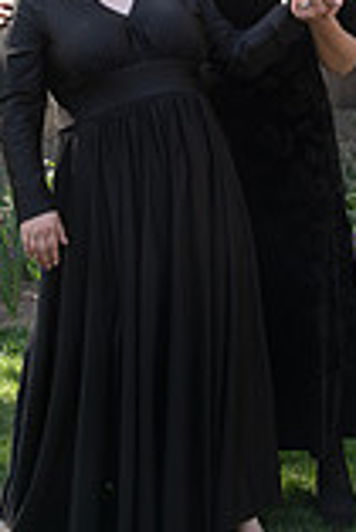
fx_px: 1613
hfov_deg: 12.6
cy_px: -34
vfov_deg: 18.1
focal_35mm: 109
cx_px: 163
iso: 250
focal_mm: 38
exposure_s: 1/125
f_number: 6.3
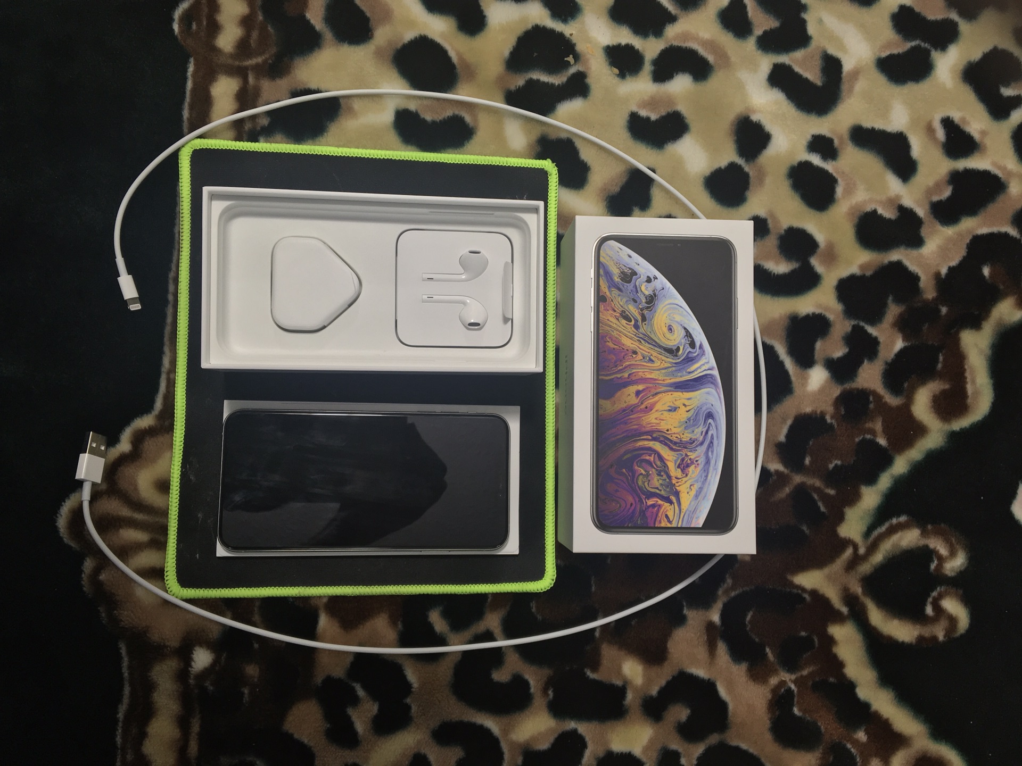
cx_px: 511
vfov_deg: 48.2
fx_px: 856
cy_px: 383
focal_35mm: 29
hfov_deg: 61.7
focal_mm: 4.15
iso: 25
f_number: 2.2
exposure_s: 1/33
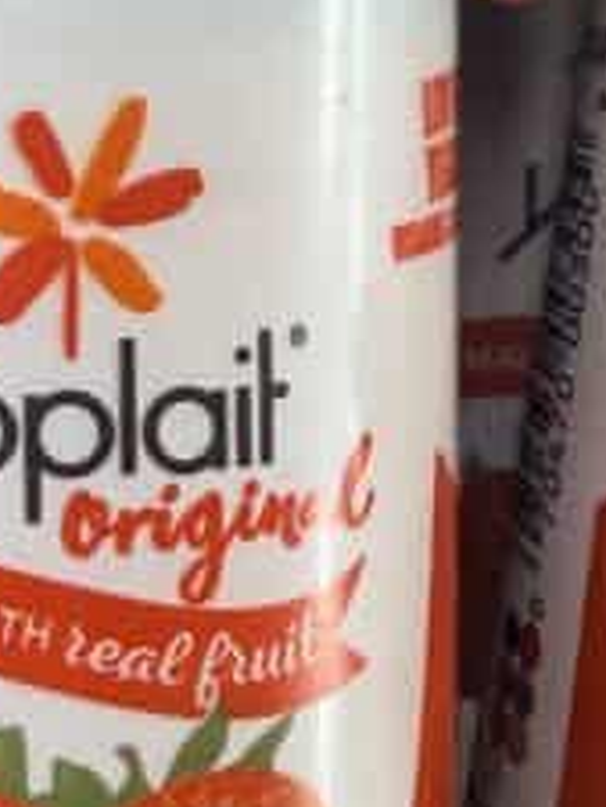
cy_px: 542
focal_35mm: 109
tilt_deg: -15.1
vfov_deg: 18.0
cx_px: -628
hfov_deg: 12.0
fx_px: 2542
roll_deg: +0.1
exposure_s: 1/121
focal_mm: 2.22
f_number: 2.2
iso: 100
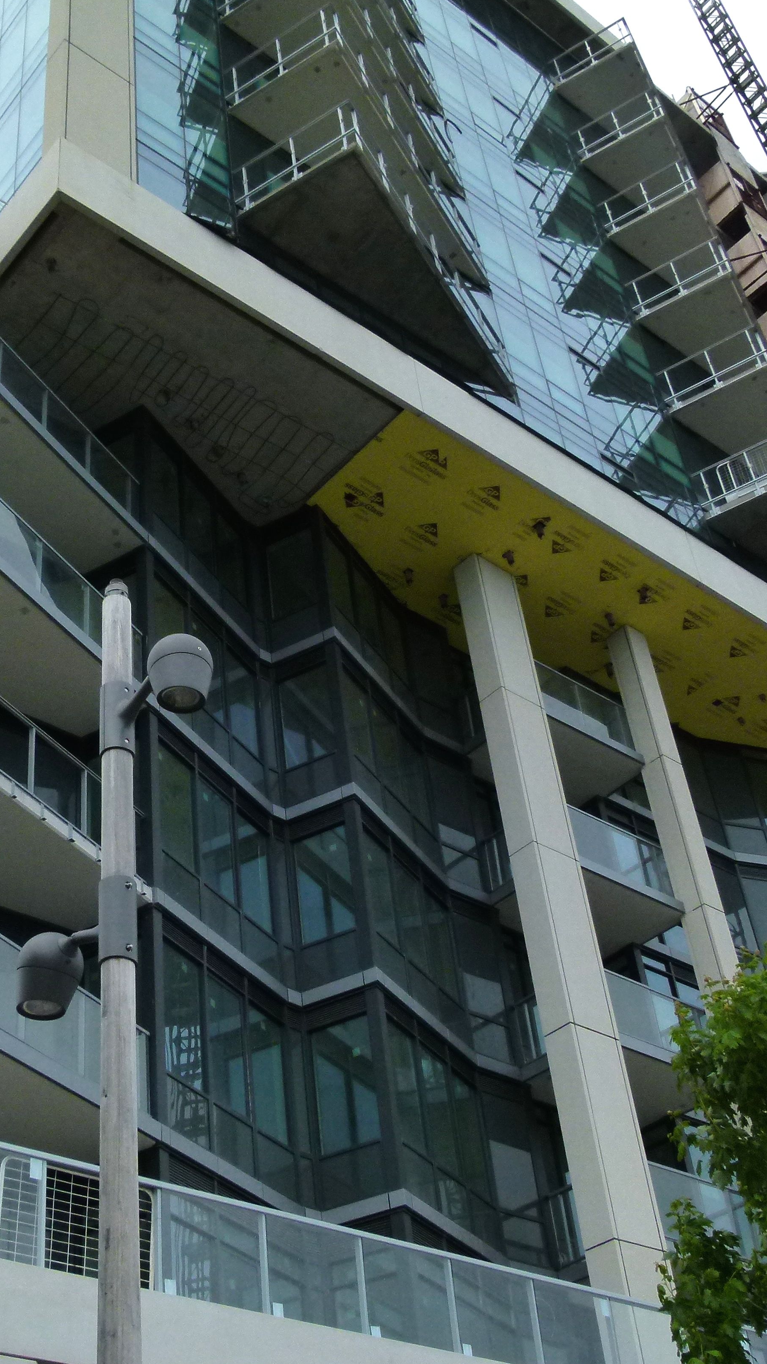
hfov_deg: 27.0
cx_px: 264
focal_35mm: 44
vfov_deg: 46.4
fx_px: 1591
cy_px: 684
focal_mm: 5.3
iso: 160
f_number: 4
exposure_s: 1/2000
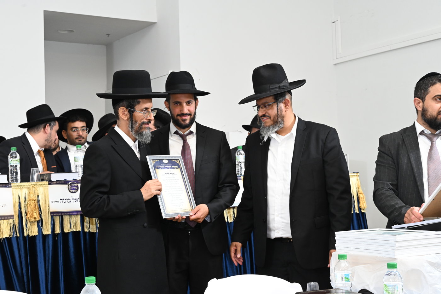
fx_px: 649
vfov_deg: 25.5
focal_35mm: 53
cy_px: 147
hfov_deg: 37.5
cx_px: 220
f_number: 9
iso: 2000
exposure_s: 1/125
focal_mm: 53
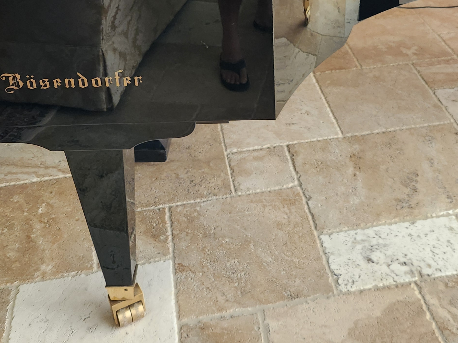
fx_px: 648
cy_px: -5
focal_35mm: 49
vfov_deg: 27.8
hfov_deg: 38.8
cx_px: 260
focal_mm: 5.4
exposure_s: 1/120
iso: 320
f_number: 1.8
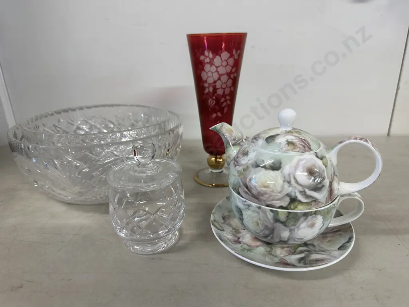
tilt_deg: -22.0
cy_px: 154
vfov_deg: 56.8
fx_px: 284
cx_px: 204
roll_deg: +1.9
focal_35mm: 24
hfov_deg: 71.6
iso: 200
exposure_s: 1/100
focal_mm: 6.86
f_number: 1.78
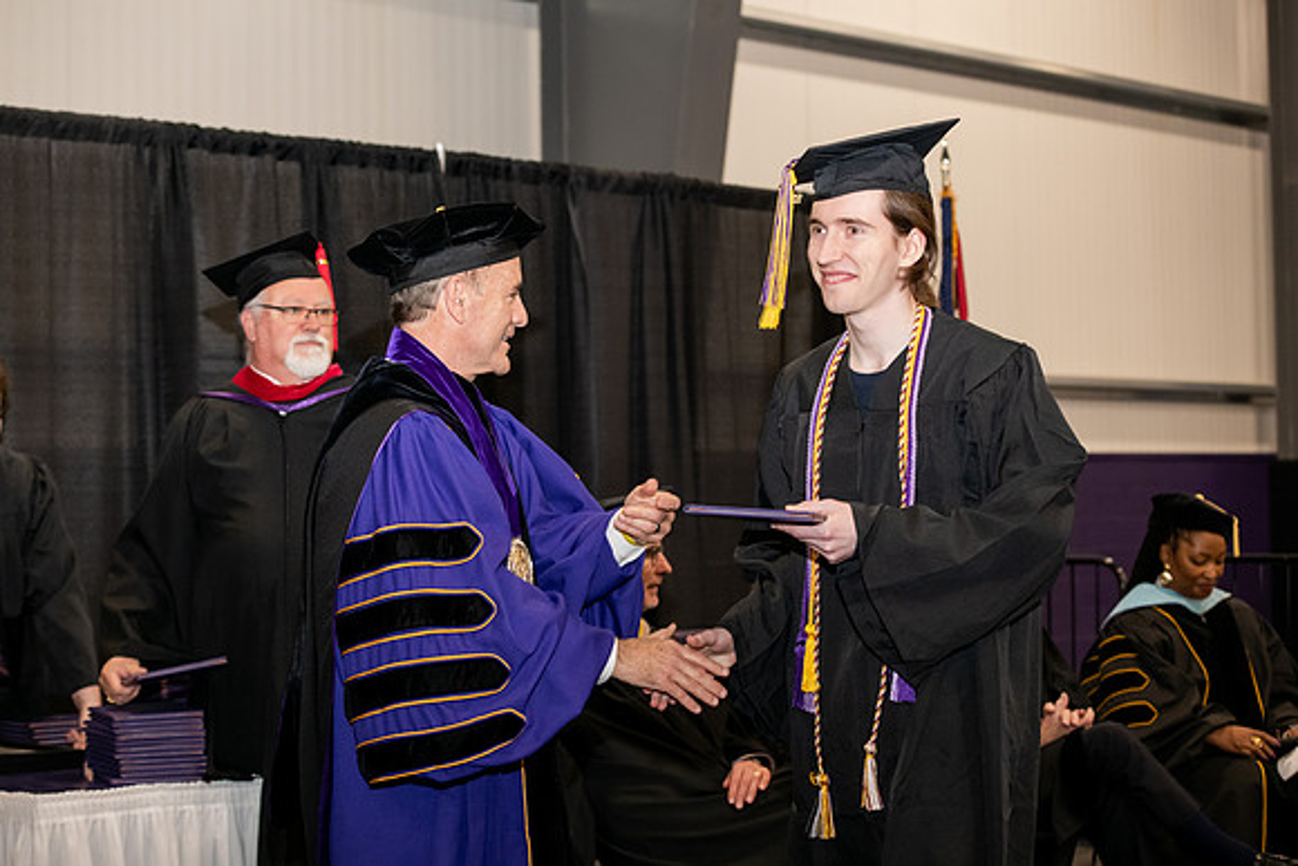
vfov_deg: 19.5
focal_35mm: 70
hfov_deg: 28.8
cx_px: 649
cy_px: 433
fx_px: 2524
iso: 2000
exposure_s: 1/200
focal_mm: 70
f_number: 5
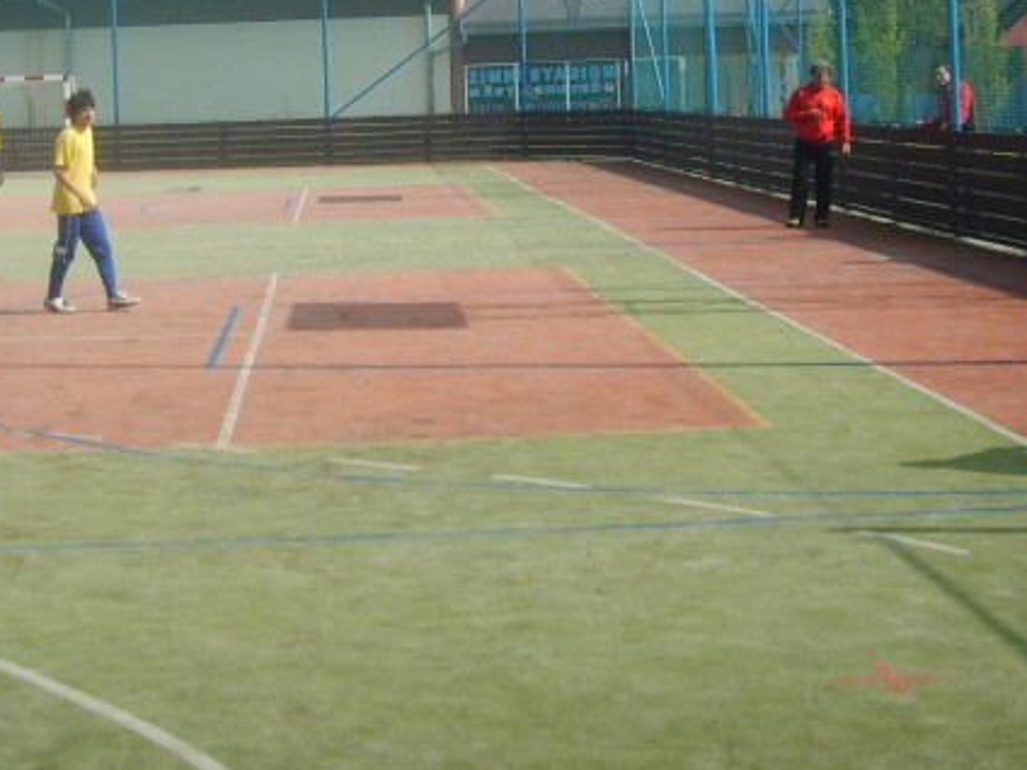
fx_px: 1958
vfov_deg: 21.7
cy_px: 56
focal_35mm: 66
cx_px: 431
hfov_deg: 29.3
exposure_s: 1/250
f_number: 7.1
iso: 50
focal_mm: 5.8
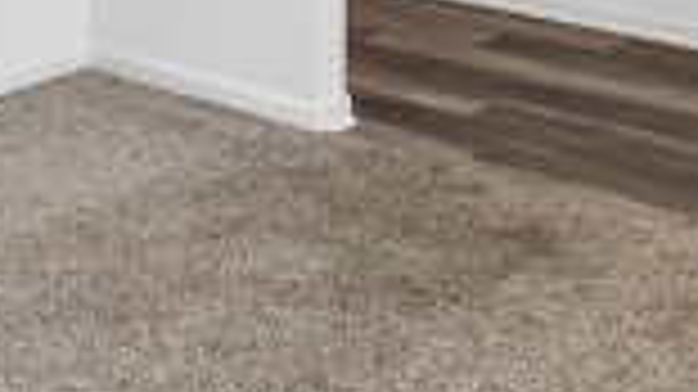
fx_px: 1406
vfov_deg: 13.5
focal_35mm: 76
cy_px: -401
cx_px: 216
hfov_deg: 27.7
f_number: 8
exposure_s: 1/100
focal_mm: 10
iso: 400
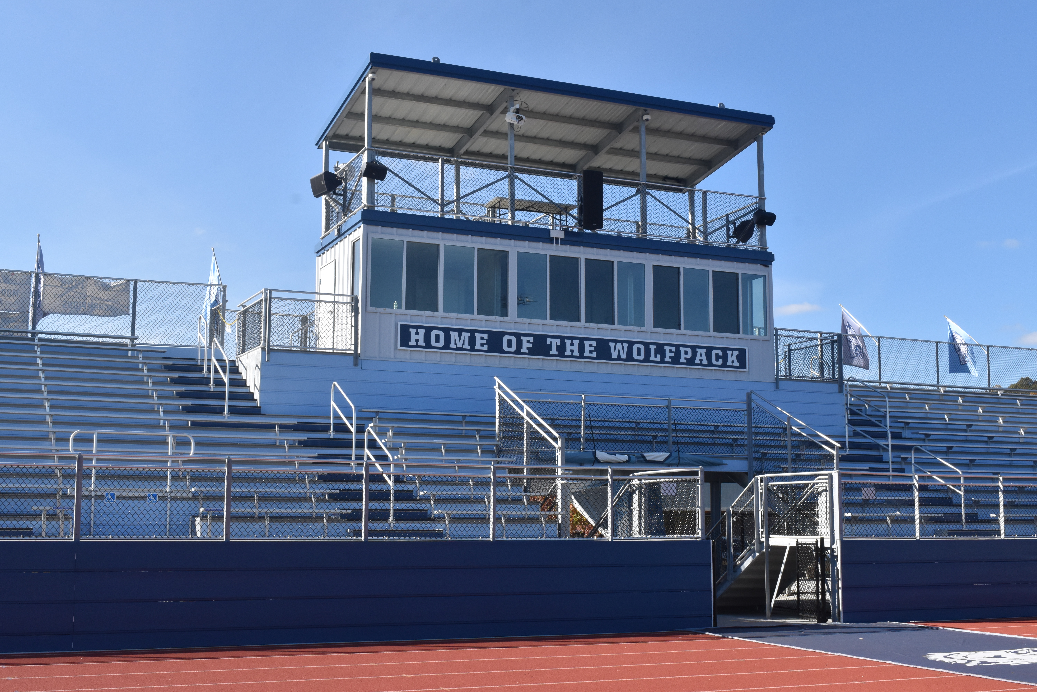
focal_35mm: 45
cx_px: 518
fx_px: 1296
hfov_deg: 43.6
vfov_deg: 29.9
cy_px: 346
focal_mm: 30
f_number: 16
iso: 800
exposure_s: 1/640
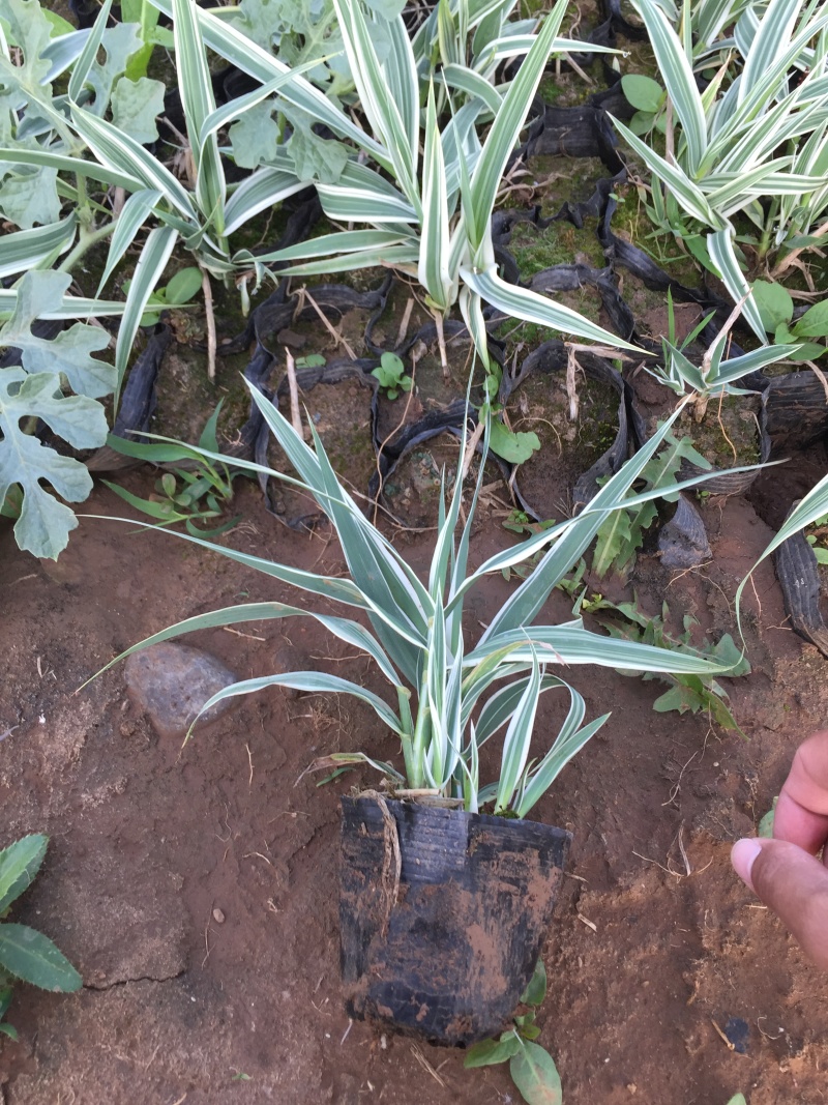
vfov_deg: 61.7
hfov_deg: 48.2
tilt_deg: -64.3
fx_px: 925
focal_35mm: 29
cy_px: 552
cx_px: 414
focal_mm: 4.15
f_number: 2.2
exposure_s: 1/100
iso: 40
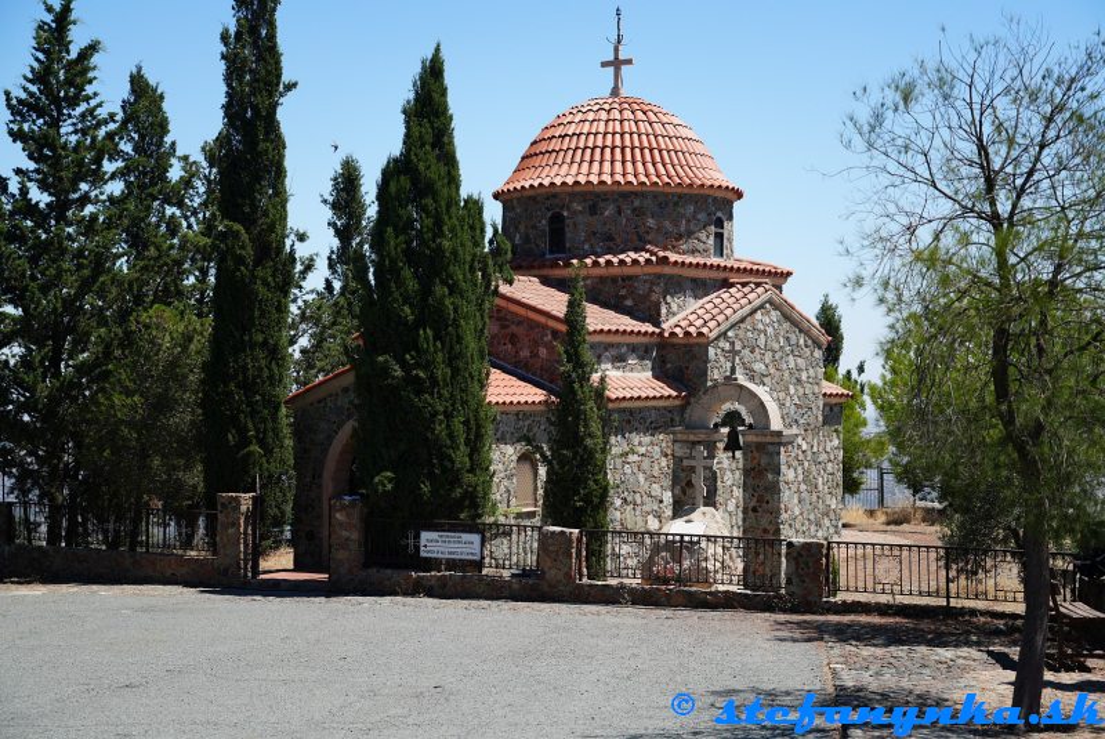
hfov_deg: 36.8
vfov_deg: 25.1
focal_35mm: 54
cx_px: 552
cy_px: 370
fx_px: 1659
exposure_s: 1/500
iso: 100
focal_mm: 54
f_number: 4
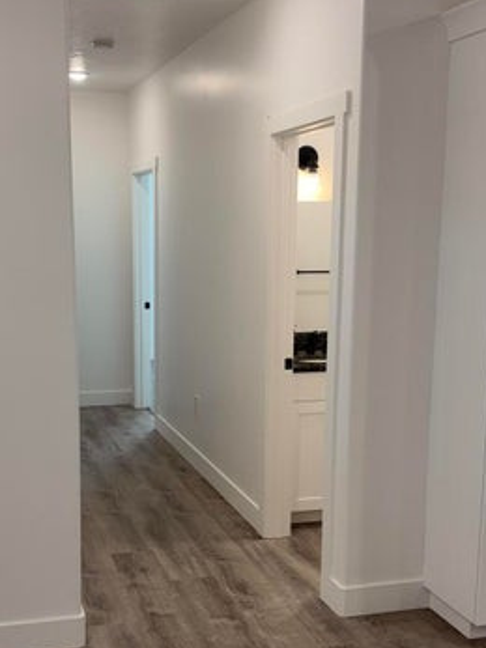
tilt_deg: -9.5
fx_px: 899
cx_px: 194
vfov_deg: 39.4
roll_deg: -0.9
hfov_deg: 30.2
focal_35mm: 48
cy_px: 400
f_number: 1.6
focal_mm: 5.96
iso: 64
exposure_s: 1/134
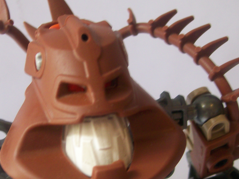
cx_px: 86
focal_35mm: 66
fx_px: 456
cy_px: 132
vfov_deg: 22.1
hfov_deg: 29.3
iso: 87
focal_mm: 6
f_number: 2.7
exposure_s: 1/32
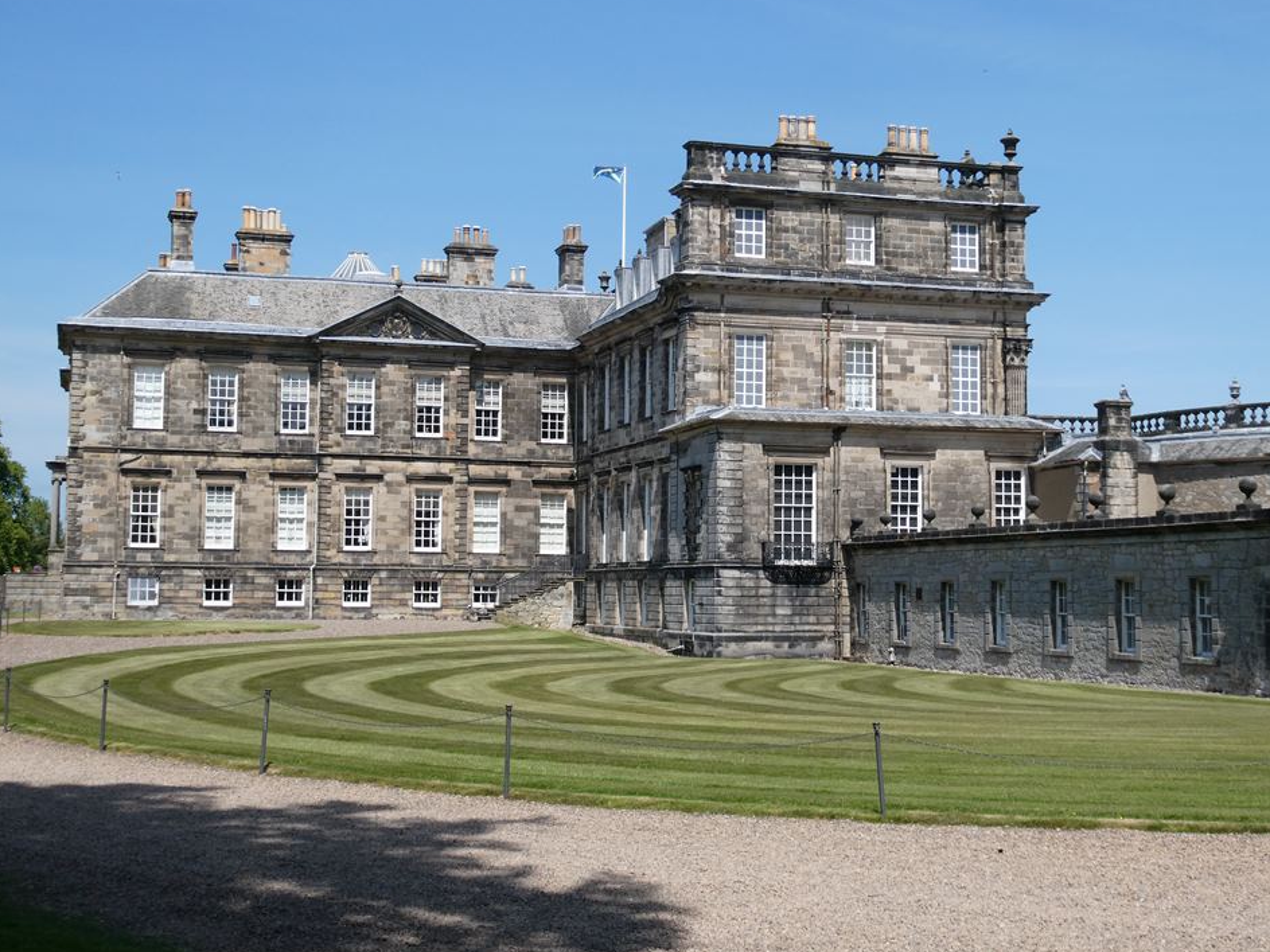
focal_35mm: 51
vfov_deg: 28.6
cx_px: 636
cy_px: 475
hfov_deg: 37.5
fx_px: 1871
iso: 80
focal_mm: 8.4
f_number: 4
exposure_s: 1/800
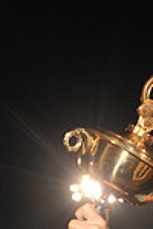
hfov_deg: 8.8
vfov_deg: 12.0
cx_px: 107
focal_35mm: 155
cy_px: 441
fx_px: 988
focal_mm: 40
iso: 1600
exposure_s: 1/60
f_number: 6.3
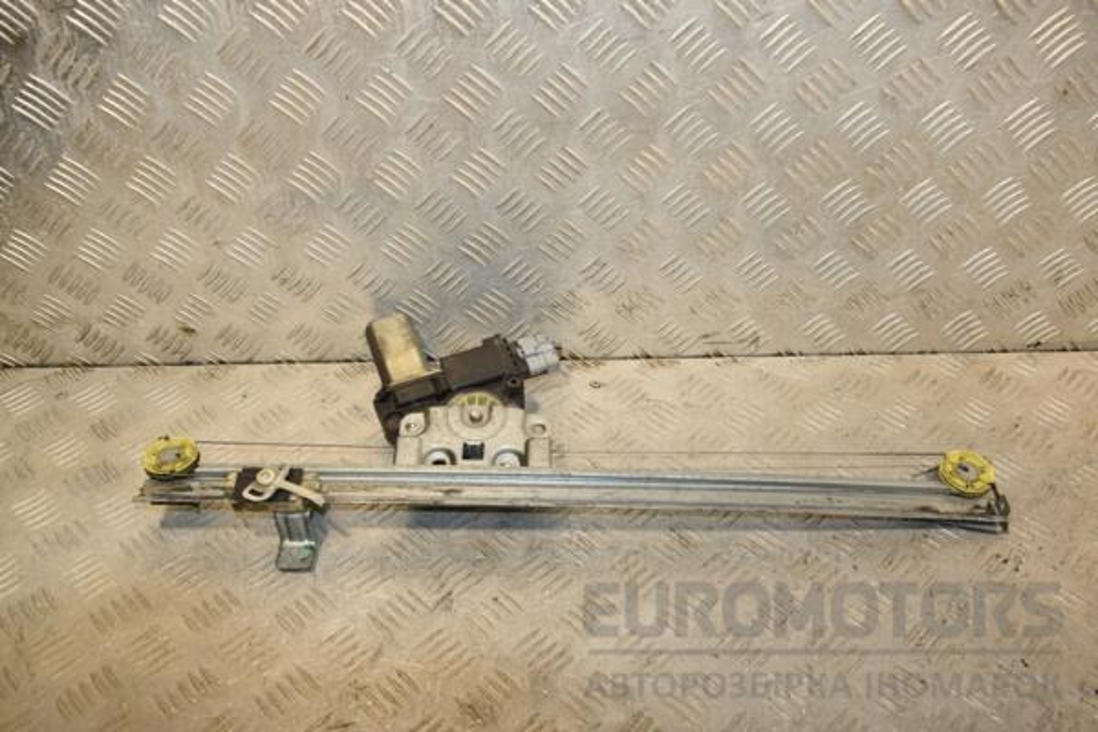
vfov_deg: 40.0
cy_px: 366
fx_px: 1006
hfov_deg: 57.2
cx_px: 549
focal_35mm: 33
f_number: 6.3
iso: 800
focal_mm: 22
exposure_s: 1/200
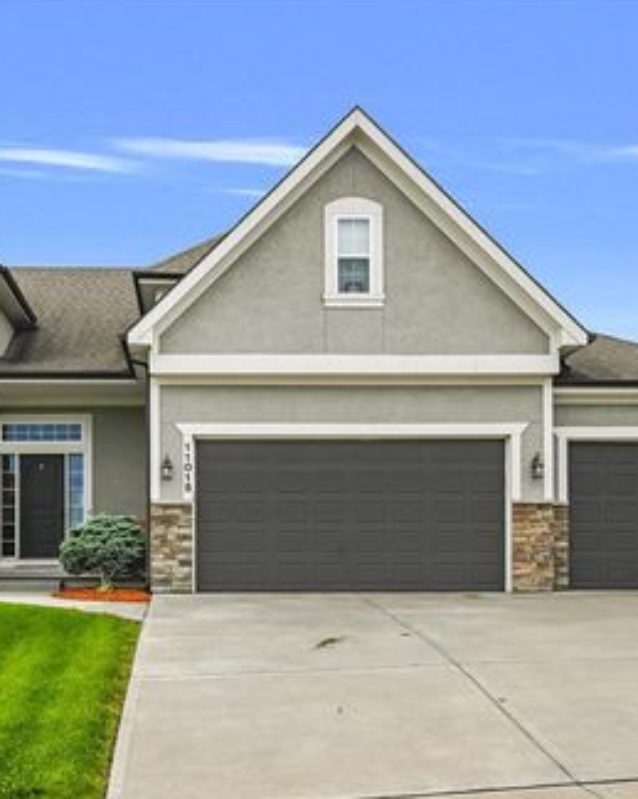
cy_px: 398
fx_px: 631
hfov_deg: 53.4
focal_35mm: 27
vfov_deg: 64.6
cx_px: 266
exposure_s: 1/1250
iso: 800
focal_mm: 18.5
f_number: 9
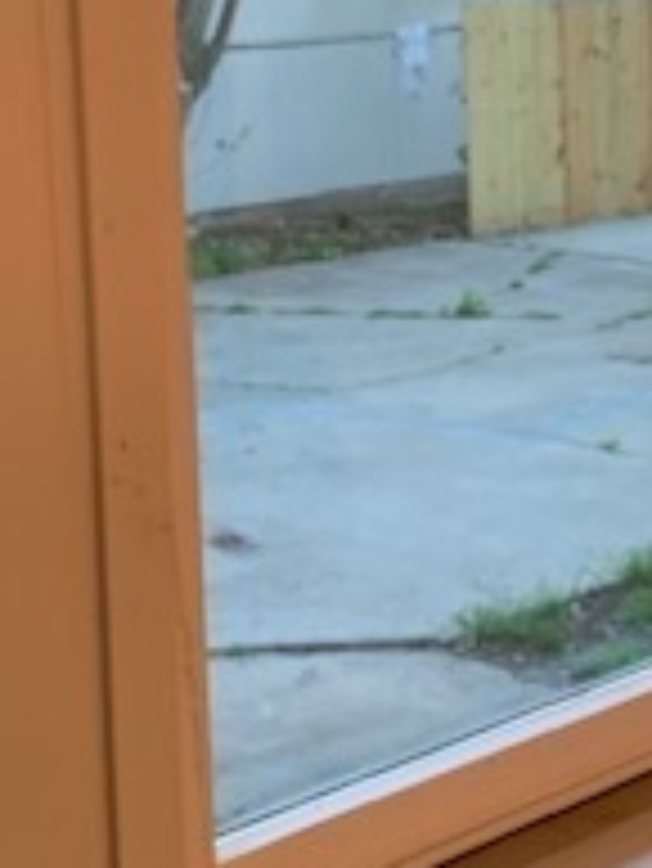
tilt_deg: -7.5
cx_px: 553
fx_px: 2157
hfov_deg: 17.0
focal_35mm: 86
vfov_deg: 22.7
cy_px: 319
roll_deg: +1.0
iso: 125
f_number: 1.8
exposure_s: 1/60
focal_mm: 4.25
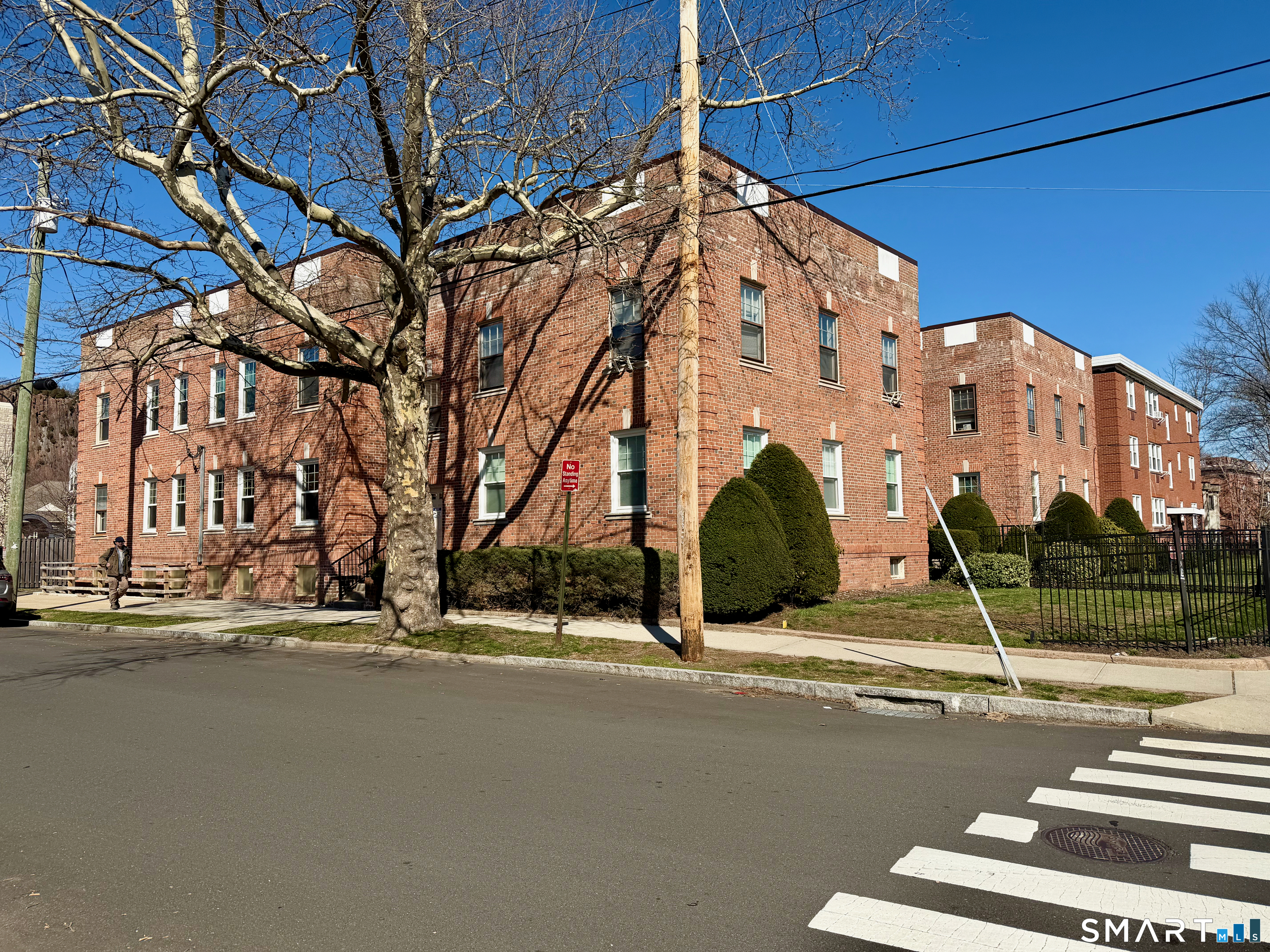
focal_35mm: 24
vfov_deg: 56.8
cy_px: 476
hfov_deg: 71.6
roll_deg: +1.0
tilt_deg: +4.7
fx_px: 881
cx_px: 635
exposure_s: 1/5714
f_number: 1.78
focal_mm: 6.76
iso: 80
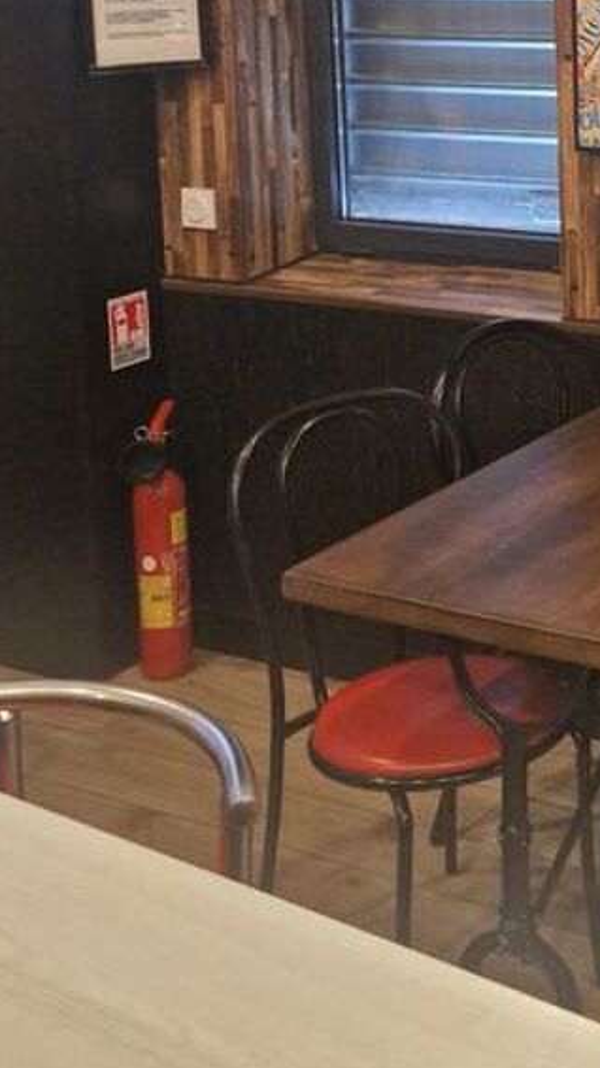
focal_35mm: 59
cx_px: 806
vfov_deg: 33.3
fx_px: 1670
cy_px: 75
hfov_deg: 18.7
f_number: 1.8
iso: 800
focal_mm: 5.4
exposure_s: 1/100
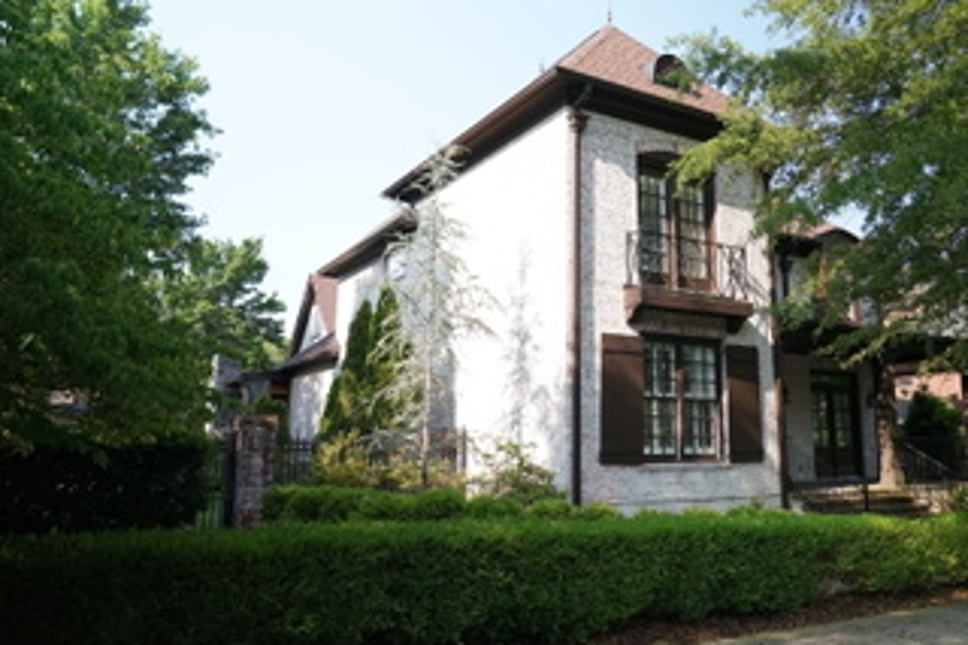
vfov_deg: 43.5
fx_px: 806
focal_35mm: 30
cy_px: 286
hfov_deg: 61.5
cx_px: 569
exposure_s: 1/60
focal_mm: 24
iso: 1000
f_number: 4
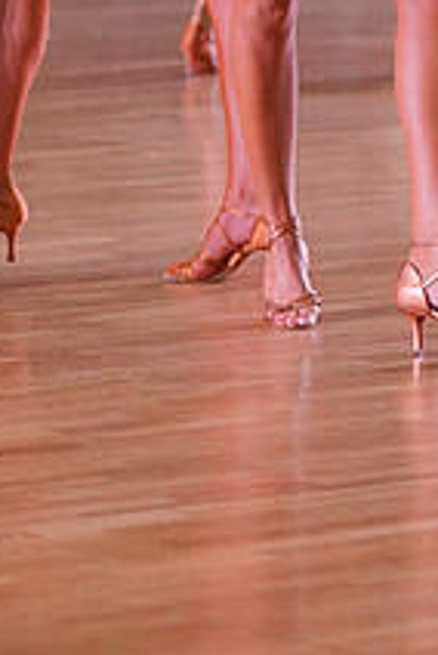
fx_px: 5620
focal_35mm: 309
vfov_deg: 6.6
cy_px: -226
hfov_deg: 4.5
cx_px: 378
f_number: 4
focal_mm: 113
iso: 2000
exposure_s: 1/400
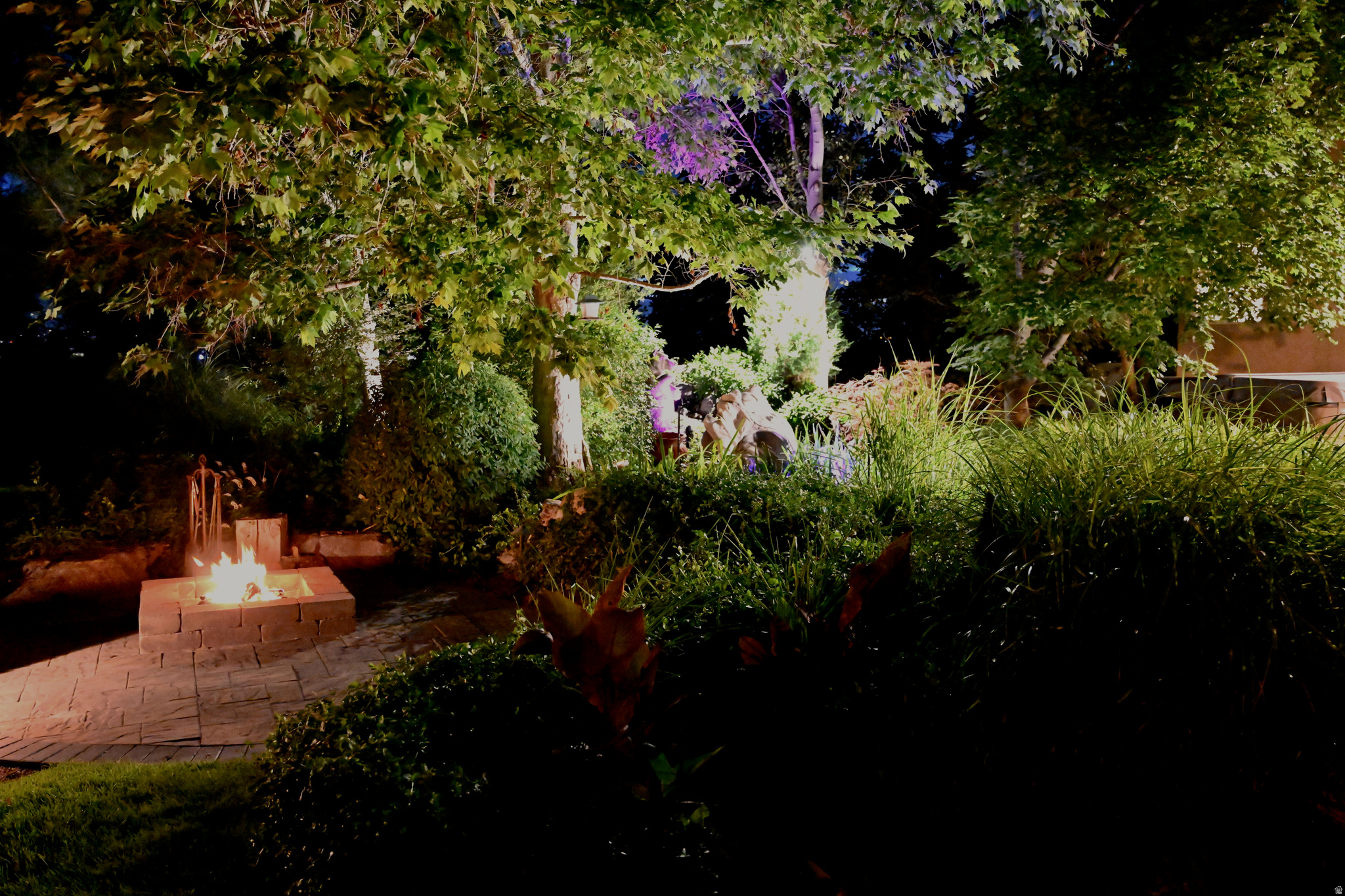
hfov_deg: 60.3
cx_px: 672
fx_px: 1158
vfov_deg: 42.3
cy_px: 448
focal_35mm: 31
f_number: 4
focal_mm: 31
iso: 25600
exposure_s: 1/13
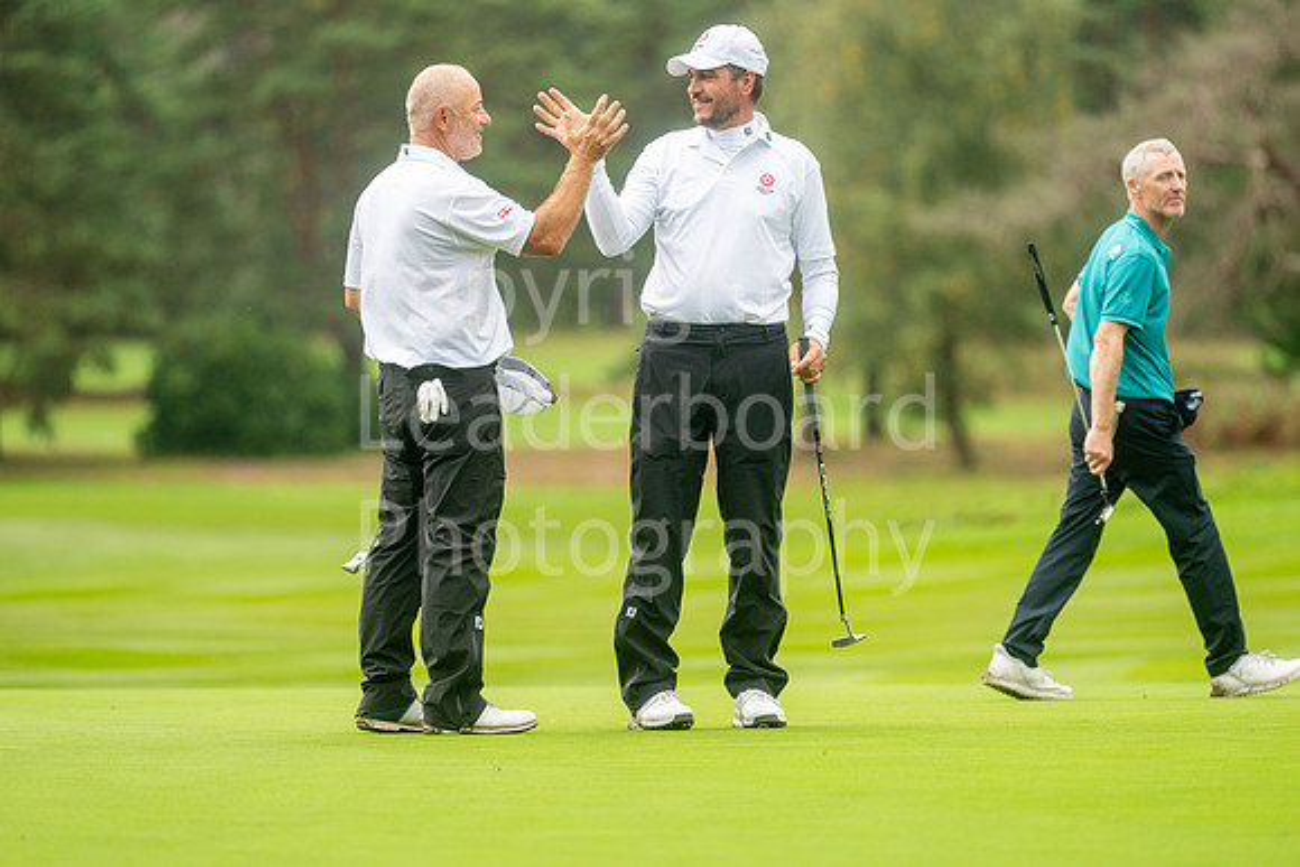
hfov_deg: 6.9
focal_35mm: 300
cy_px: 434
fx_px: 10835
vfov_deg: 4.6
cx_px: 650
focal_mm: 300
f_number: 4
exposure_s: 1/1600
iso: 400
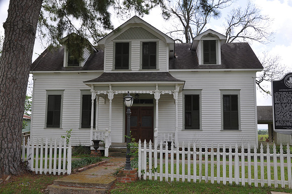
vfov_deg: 39.9
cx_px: 146
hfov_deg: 57.3
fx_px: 267
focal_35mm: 33
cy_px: 97
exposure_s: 1/125
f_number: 11
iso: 200
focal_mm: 22
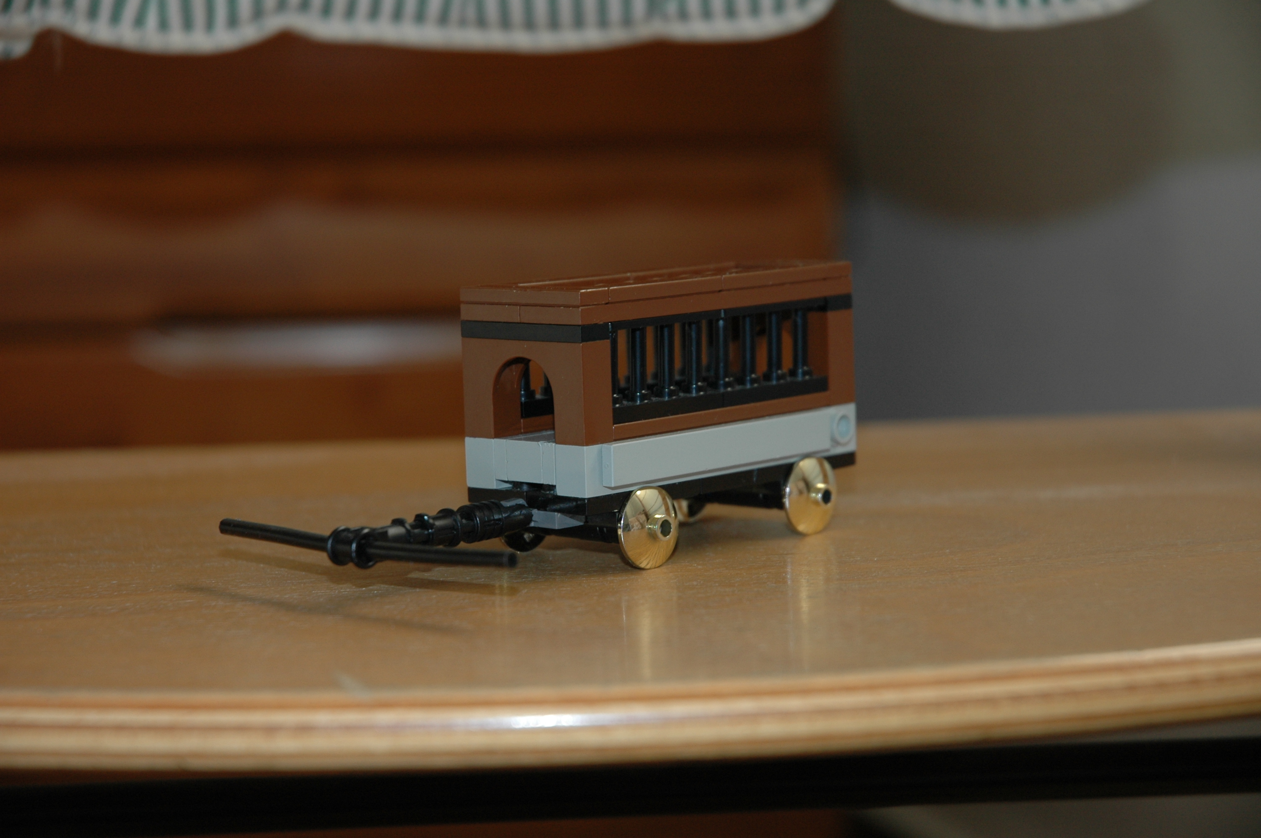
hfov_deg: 19.5
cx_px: 630
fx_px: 3675
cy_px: 419
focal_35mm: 105
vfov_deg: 13.0
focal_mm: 70
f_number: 4.5
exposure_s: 1/60
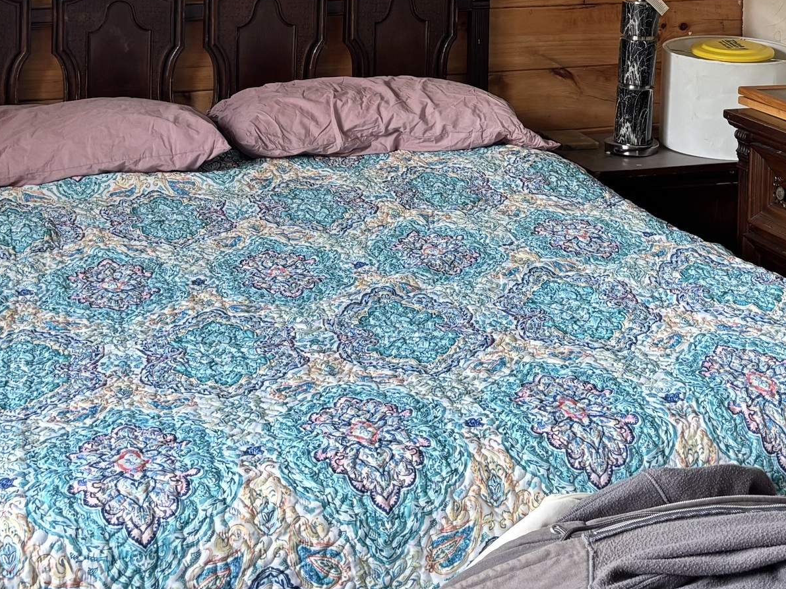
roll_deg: -1.1
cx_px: 551
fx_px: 1521
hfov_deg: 28.7
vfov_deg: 20.8
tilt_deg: -4.0
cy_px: -72
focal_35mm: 67
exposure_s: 1/72
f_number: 1.6
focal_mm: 5.96
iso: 125
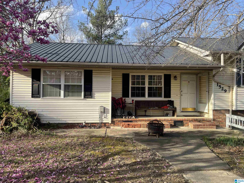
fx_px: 183
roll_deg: +1.3
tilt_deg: +0.6
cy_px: 92
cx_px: 122
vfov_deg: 53.1
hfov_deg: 67.3
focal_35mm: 26
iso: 32
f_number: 1.6
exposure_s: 1/1221
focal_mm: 4.2
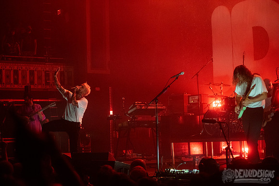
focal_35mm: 80
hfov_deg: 25.4
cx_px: 140
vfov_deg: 17.1
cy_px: 93
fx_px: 620
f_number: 3.2
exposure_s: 1/800
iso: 2500
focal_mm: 80
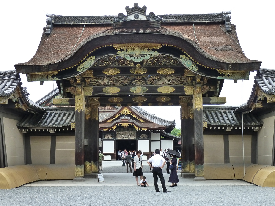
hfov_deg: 39.7
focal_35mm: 48
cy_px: 103
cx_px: 138
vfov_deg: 30.3
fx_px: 381
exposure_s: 1/250
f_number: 4
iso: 200
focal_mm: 7.9
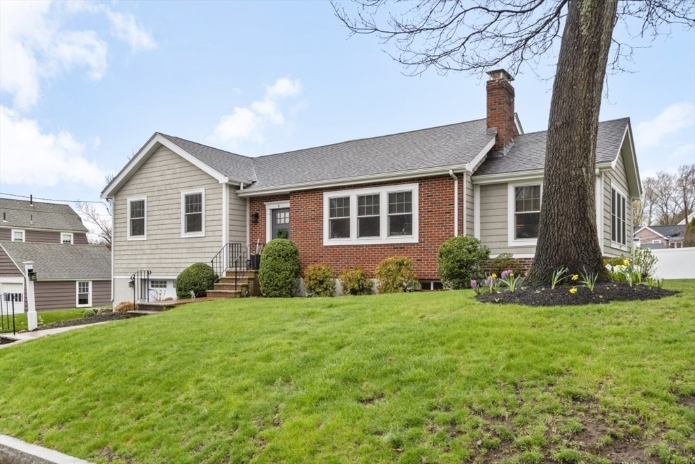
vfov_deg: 47.9
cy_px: 232
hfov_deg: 67.4
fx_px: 521
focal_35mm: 27
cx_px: 348
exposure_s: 1/250
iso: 200
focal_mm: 18
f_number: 7.1
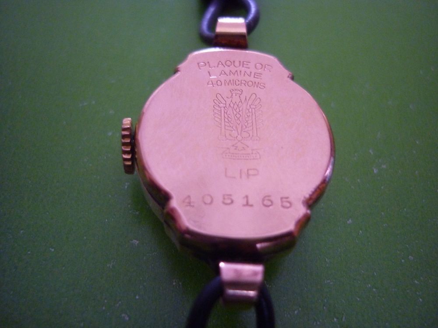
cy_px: 164
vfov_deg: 42.9
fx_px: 418
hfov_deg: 55.4
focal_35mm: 33
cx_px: 219
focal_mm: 5.5
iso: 400
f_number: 2.8
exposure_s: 1/8
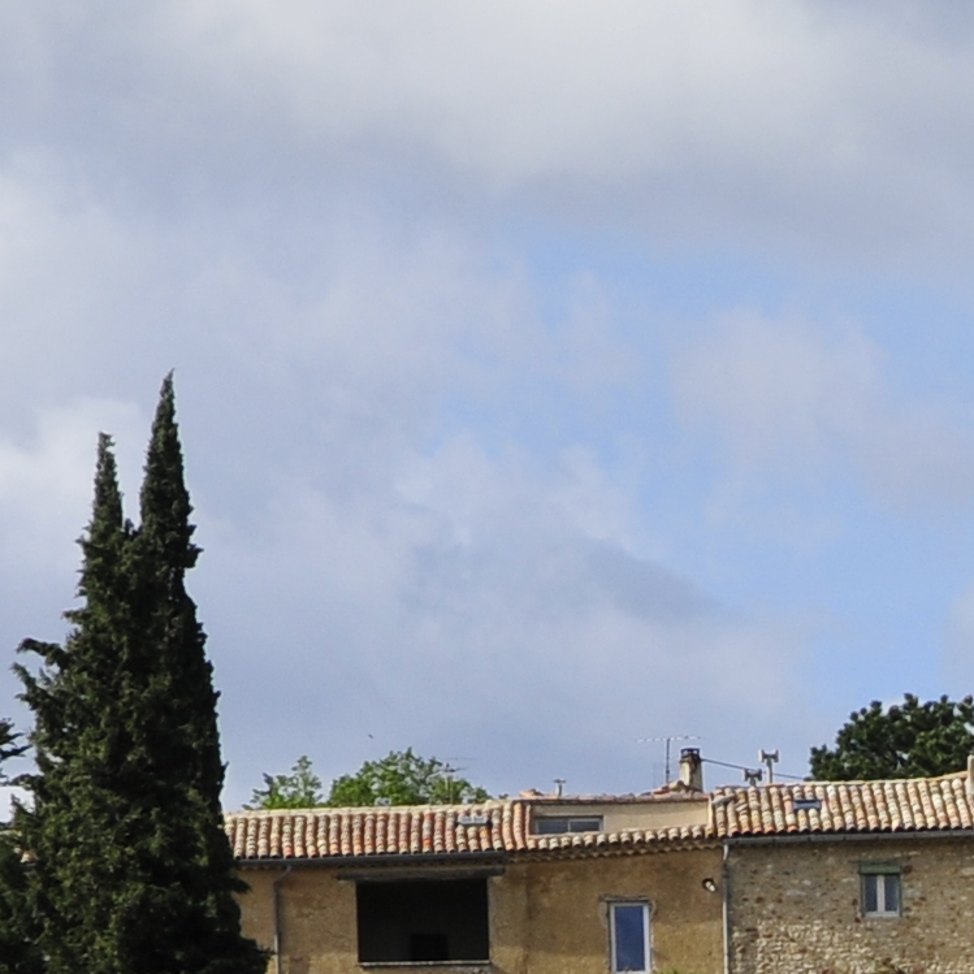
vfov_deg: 3.8
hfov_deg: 3.8
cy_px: 1753
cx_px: 2362
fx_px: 14389
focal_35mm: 452
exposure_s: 1/320
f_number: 10
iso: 200
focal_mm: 62
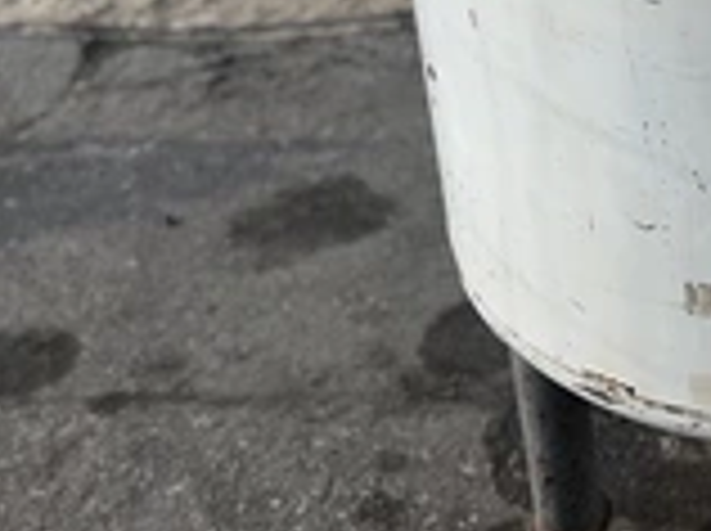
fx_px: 1354
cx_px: 855
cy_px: 36
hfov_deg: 26.2
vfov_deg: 21.6
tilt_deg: -31.7
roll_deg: +0.0
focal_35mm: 66
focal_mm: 5.1
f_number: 1.6
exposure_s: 1/2268
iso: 32
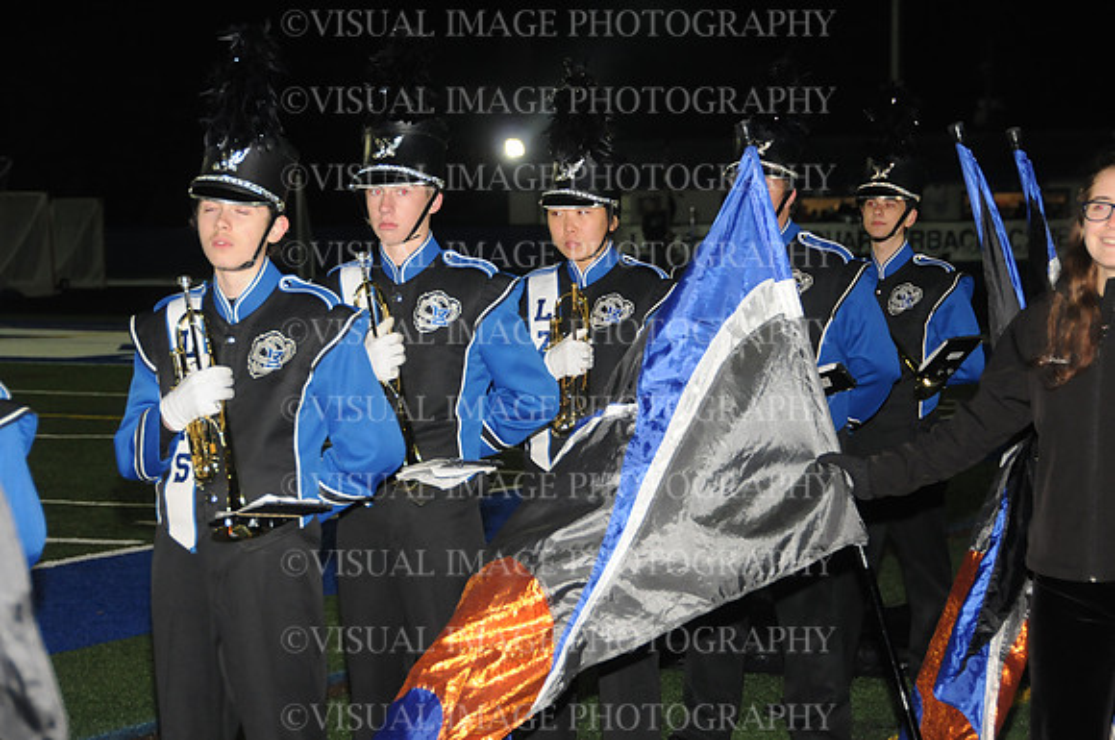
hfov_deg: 18.2
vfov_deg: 12.1
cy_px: 370
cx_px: 558
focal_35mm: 112
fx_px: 3479
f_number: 5
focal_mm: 75
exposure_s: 1/125
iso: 1000
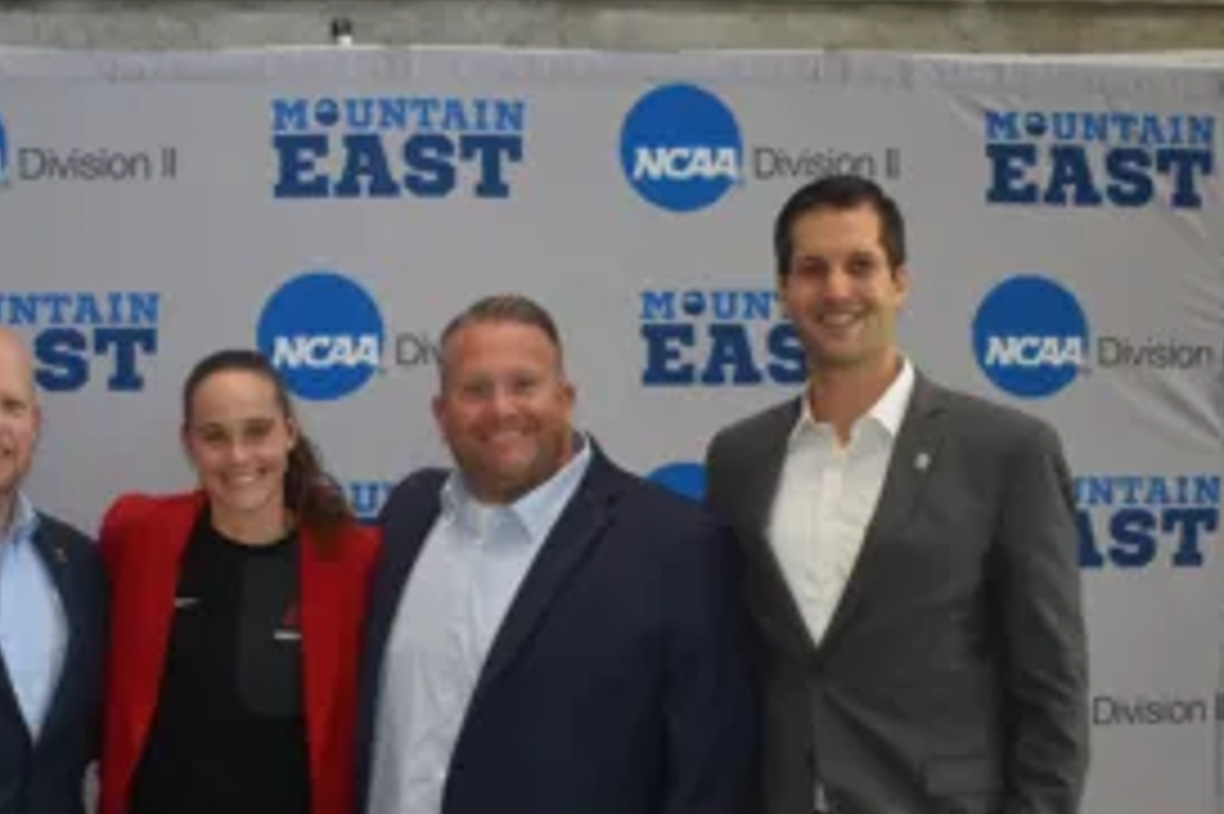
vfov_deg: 20.5
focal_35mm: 66
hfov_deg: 30.5
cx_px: 452
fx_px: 2234
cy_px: 585
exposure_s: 1/125
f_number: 4.2
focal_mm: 29
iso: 1000
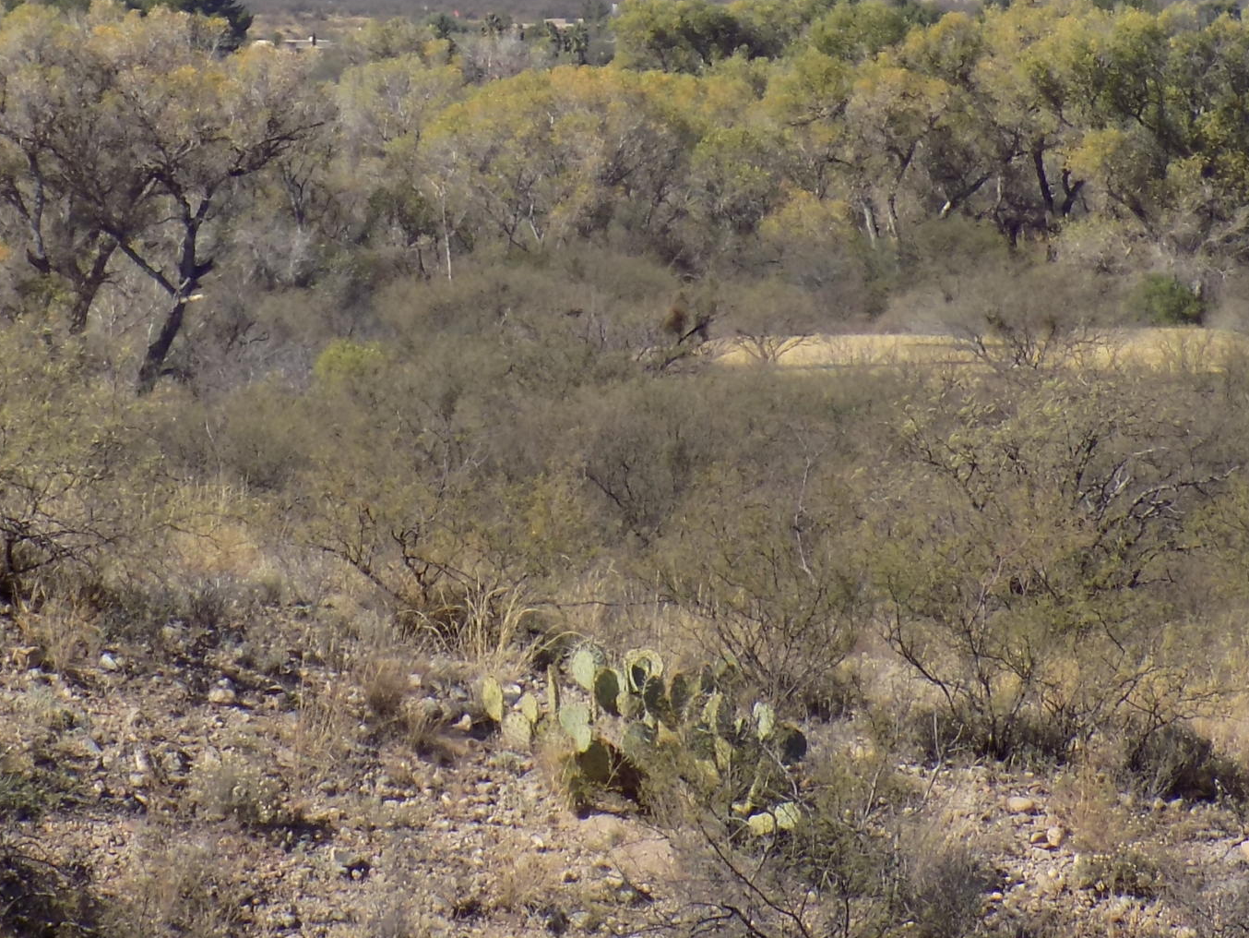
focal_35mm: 237
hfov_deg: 8.3
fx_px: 8553
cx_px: 366
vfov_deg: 6.3
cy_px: -31
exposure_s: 1/500
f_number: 4.7
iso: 80
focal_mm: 19.1
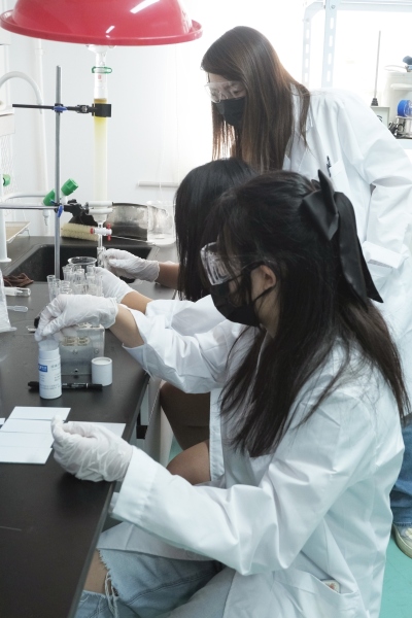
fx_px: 755
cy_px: 309
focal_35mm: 44
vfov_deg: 44.5
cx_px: 206
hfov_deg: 30.5
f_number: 5
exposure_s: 1/160
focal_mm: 29.6
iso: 1600
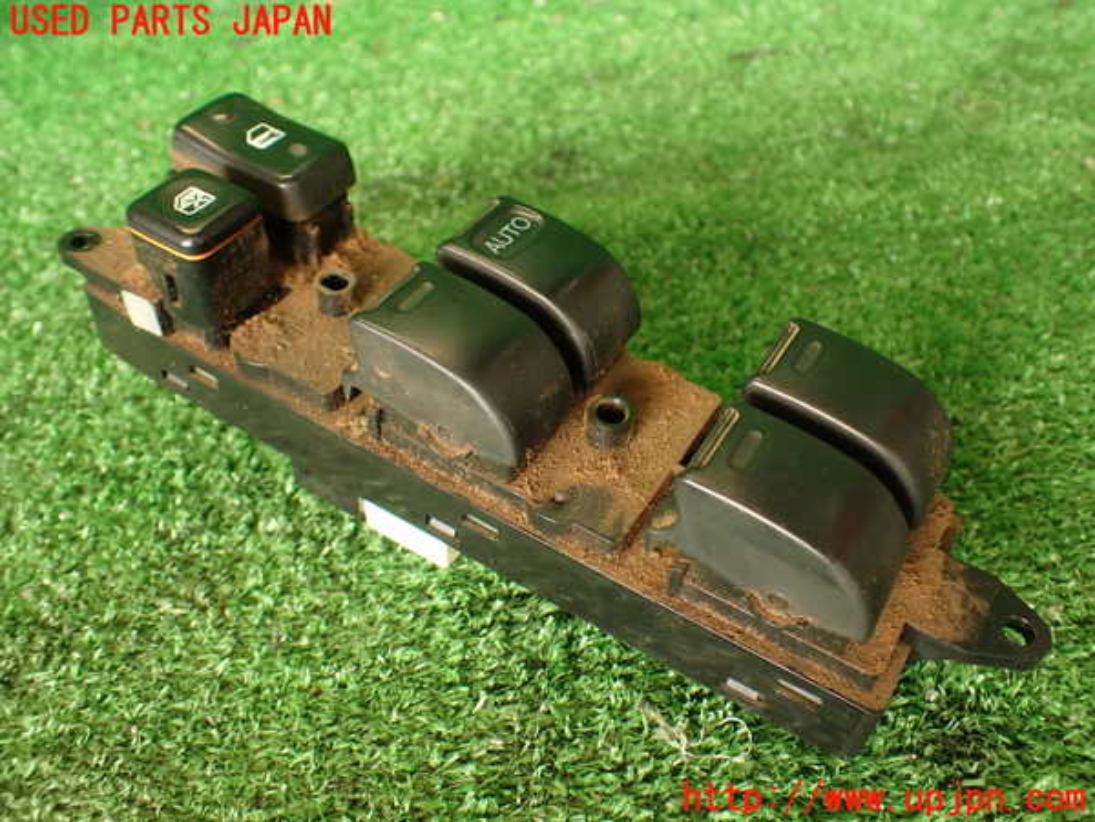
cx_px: 548
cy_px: 411
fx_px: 1012
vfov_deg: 44.2
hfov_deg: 56.8
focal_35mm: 32
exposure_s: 1/50
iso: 200
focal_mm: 5.79
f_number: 2.4
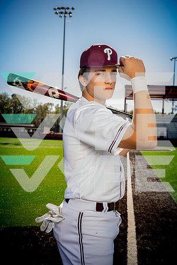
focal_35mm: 40
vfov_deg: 48.5
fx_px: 295
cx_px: 88
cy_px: 132
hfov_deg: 33.4
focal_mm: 40
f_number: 7.1
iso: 250
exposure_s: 1/250
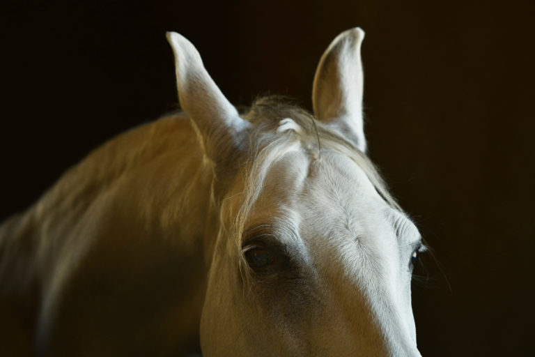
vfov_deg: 5.1
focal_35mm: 270
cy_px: 178
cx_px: 268
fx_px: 4012
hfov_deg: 7.6
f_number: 2.8
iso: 320
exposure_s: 1/640
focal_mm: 180
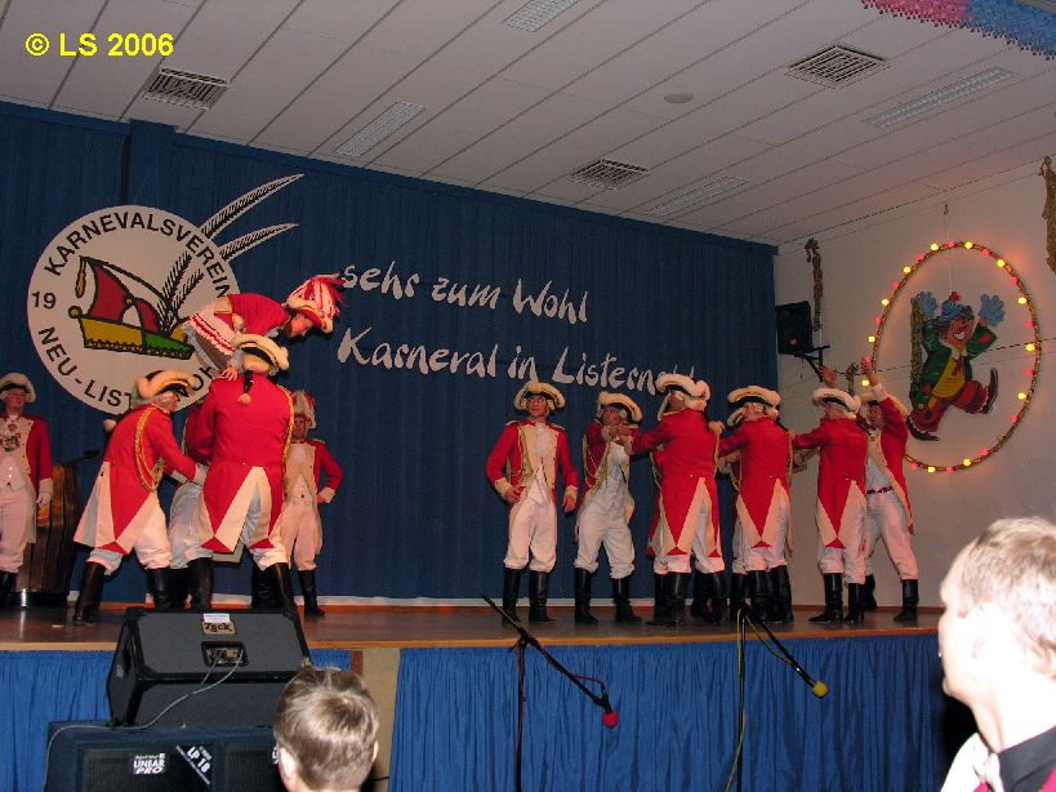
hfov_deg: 46.8
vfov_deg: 36.0
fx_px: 1220
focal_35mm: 40
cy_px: 396
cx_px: 528
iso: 100
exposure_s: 1/60.1
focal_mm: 10.2
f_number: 4.1
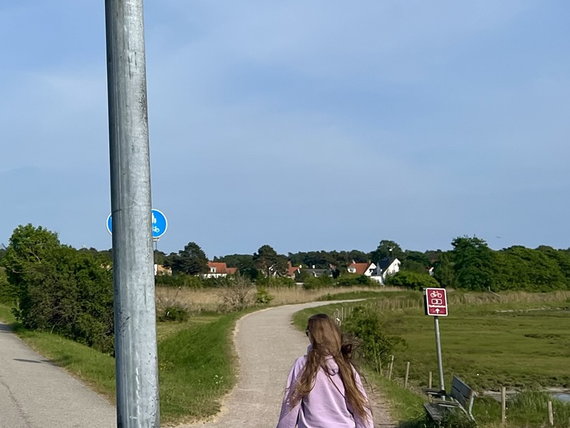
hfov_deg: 28.0
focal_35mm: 66
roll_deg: -0.2
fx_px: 1087
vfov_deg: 20.5
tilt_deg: +18.2
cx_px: 27
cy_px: -110
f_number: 1.5
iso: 50
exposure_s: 1/7463
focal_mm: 5.7
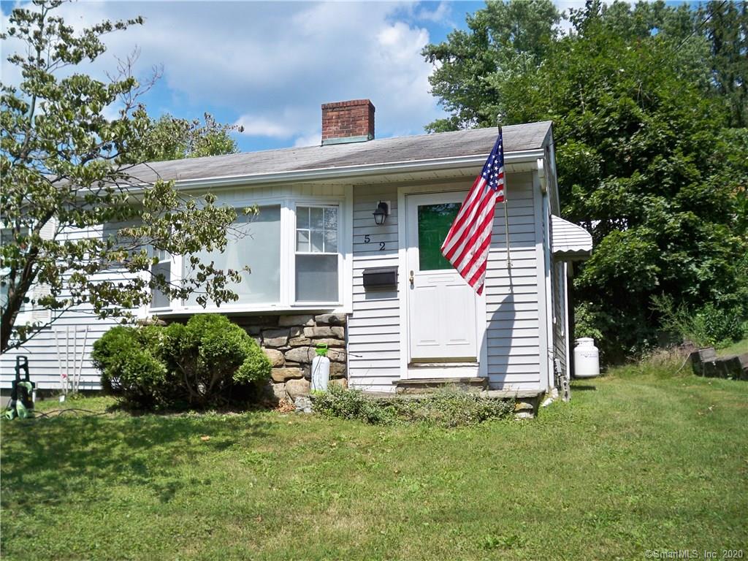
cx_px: 374
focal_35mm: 35
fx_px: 756
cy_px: 280
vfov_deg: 40.7
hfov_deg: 52.6
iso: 80
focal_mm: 6.3
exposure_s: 1/125
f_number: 8.7
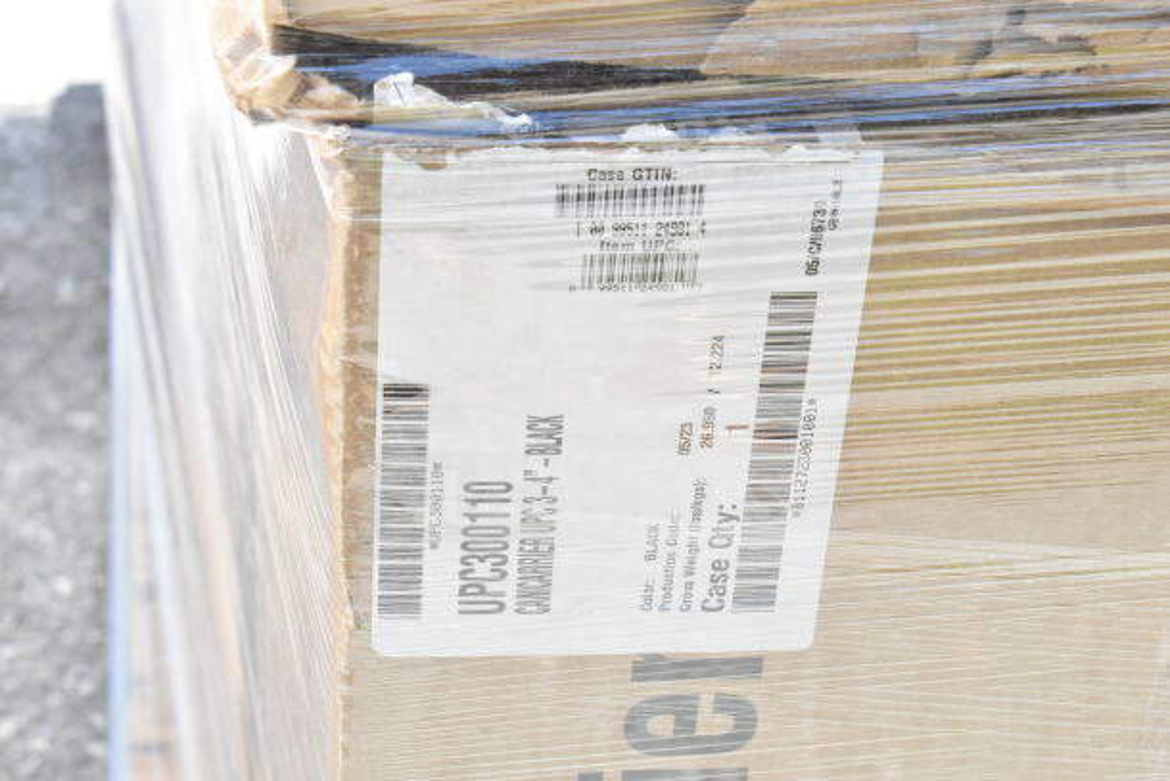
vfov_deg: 16.6
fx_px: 2682
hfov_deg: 24.6
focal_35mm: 82
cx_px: 585
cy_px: 390
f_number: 10
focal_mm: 55
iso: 1600
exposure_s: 1/400
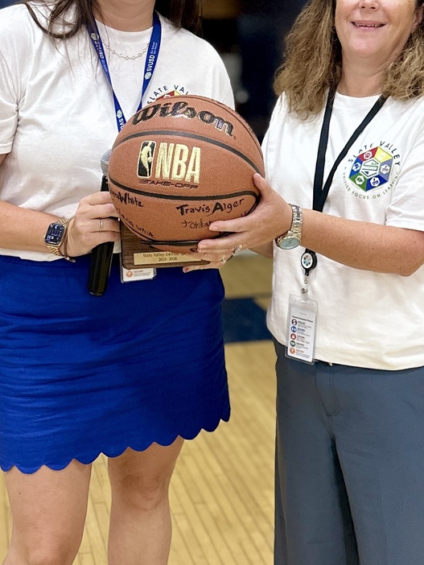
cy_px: 197
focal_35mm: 35
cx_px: 216
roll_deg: +0.8
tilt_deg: -12.8
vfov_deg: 51.8
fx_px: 571
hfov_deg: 40.7
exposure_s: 1/60
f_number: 1.78
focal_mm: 6.86
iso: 400
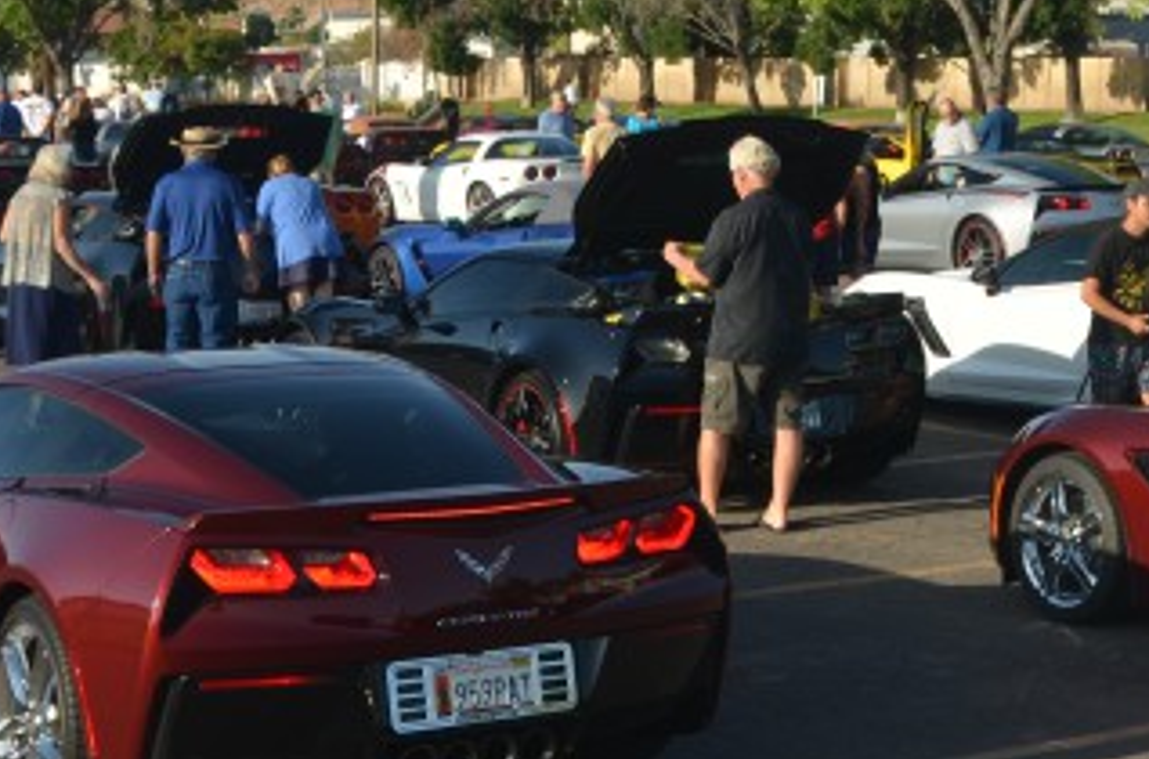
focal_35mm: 87
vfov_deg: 15.4
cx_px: 896
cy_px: 40
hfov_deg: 23.2
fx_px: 2768
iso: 100
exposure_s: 1/250
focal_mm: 18
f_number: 8
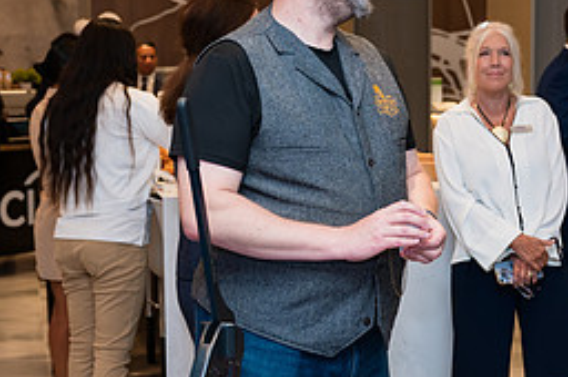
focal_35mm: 83
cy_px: 209
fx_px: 1308
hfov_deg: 24.4
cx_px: 390
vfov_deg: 16.4
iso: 400
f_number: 3.2
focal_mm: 36
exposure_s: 1/160
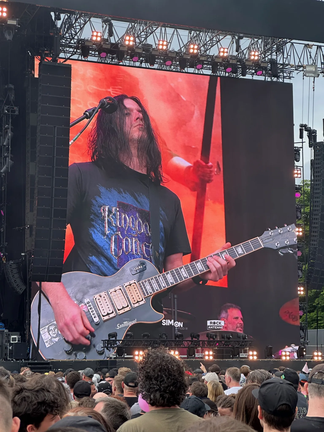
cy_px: 216
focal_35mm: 77
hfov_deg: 19.1
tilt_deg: +10.2
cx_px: 162
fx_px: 961
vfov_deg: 25.3
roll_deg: -0.9
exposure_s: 1/240
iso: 40
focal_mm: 9
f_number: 2.8
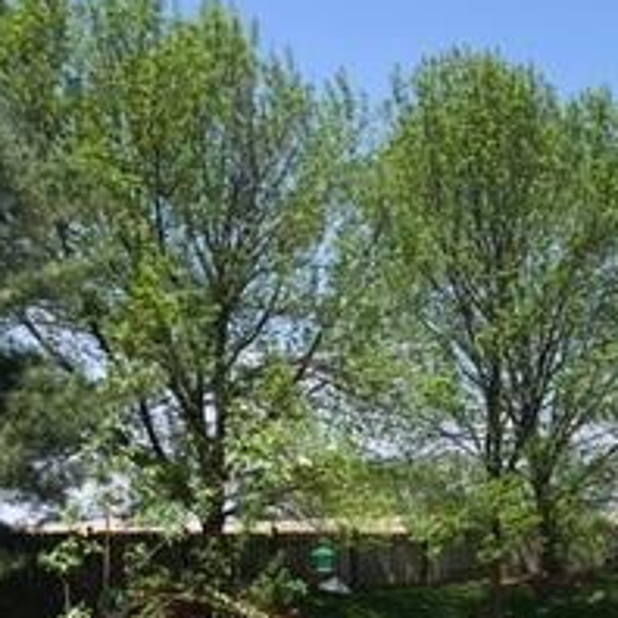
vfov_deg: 19.9
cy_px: 687
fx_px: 1676
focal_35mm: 83
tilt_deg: -4.3
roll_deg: +3.4
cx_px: 743
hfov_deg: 19.6
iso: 25
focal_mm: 4.15
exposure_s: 1/1326
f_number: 2.2
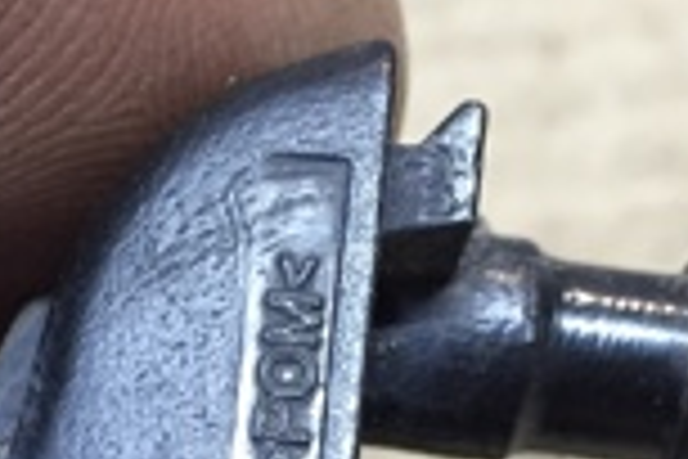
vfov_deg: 10.5
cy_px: 706
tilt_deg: -45.9
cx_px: 175
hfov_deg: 16.2
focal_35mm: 126
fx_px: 2408
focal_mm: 4.15
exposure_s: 1/30
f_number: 2.2
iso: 160
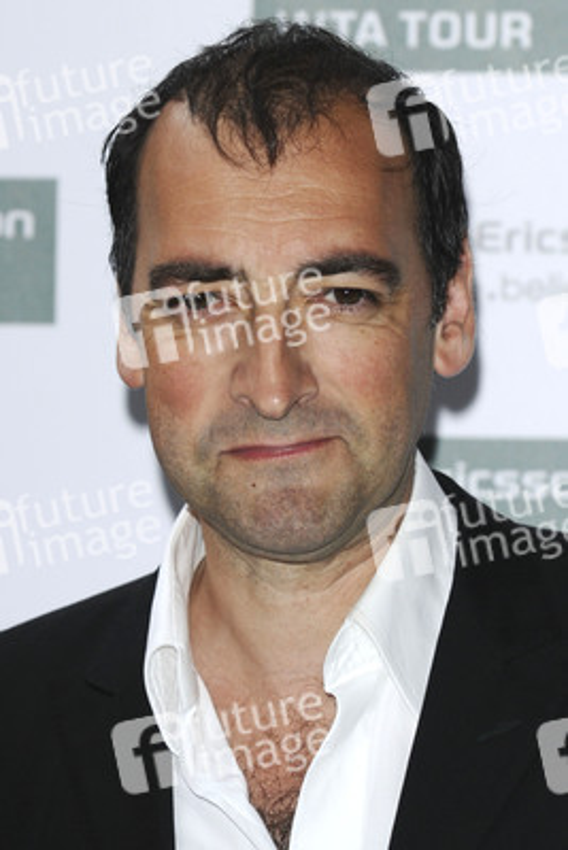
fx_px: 5143
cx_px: 284
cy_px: 425
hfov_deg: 6.3
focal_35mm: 218
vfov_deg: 9.5
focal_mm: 145
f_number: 5.6
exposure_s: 1/160
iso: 400
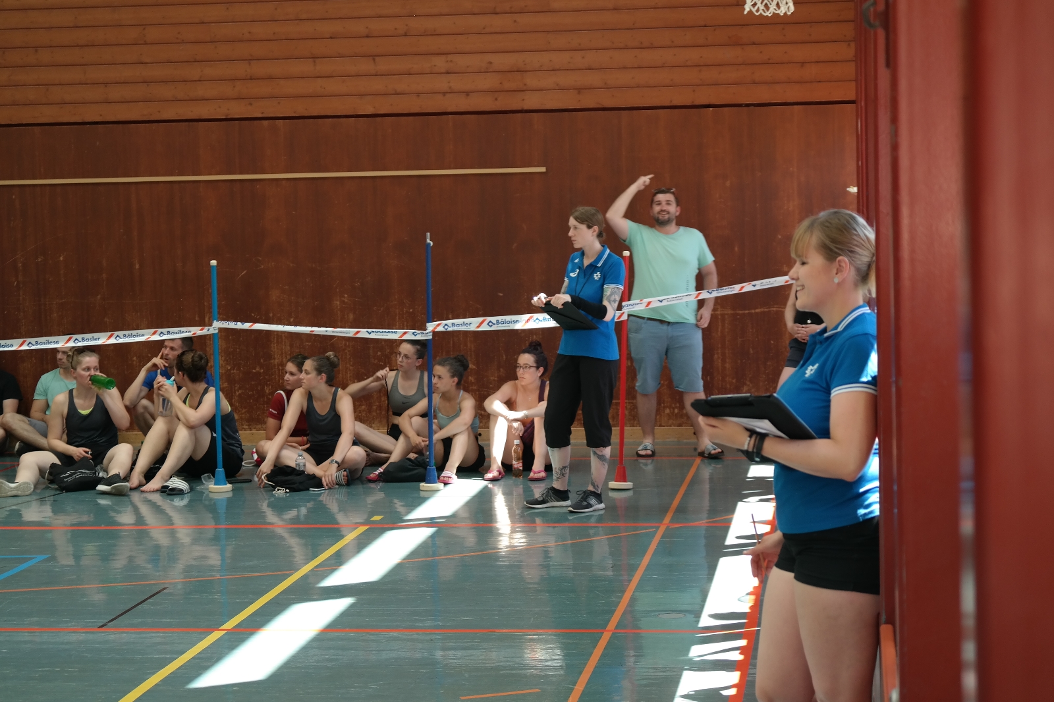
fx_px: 2254
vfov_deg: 17.7
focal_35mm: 77
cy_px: 351
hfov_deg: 26.3
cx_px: 527
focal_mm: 50
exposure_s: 1/80
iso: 200
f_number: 4
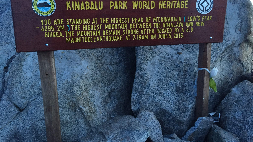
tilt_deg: -12.9
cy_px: 48
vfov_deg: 36.3
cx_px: 127
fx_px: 215
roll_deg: +2.0
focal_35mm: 32
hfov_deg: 61.0
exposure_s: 1/33
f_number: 2.2
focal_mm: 4.15
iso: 320
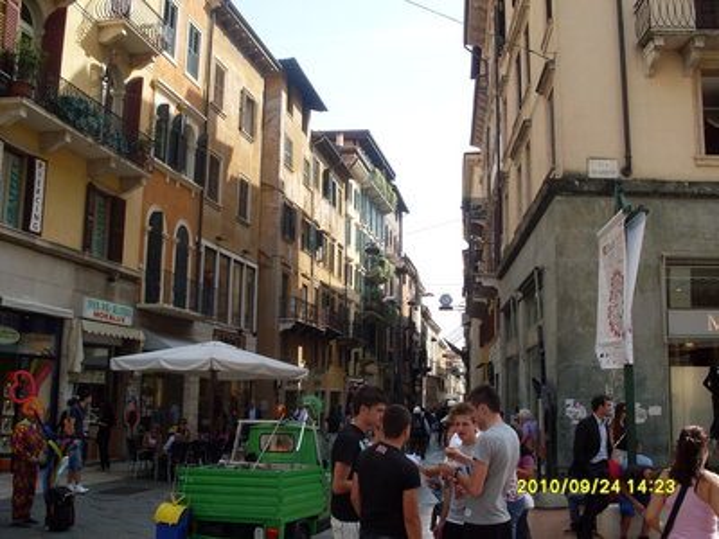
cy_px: 270
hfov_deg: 49.0
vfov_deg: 37.7
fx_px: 789
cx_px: 360
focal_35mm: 38
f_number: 8.4
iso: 80
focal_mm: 6.3
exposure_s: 1/90
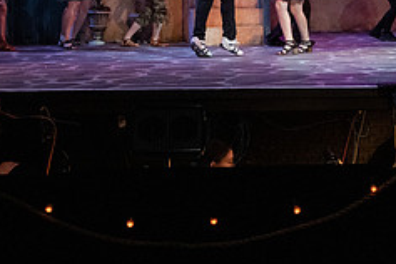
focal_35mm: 76
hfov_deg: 26.4
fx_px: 836
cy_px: -34
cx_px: 286
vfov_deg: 17.3
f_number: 2.8
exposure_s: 1/400
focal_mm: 31
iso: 6400
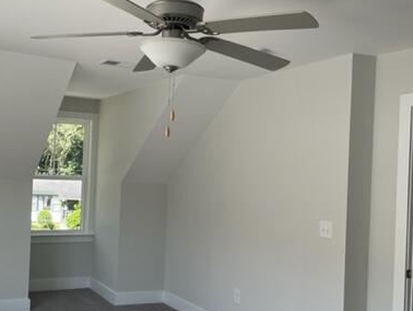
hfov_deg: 42.0
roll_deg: -0.5
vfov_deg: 32.9
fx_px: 525
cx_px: 118
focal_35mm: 44
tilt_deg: +0.0
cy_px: 166
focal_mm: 4.2
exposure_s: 1/248
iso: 32
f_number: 1.6
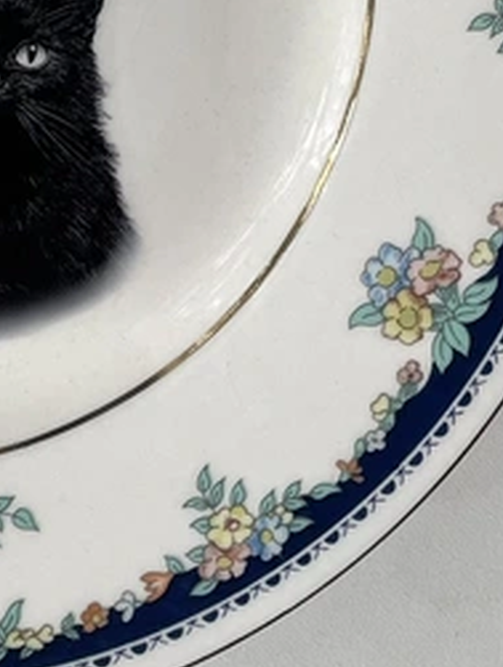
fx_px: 1759
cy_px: -72
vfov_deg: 20.5
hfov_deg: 15.5
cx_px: -136
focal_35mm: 91
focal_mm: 4.2
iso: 32
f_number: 1.6
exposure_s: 1/252
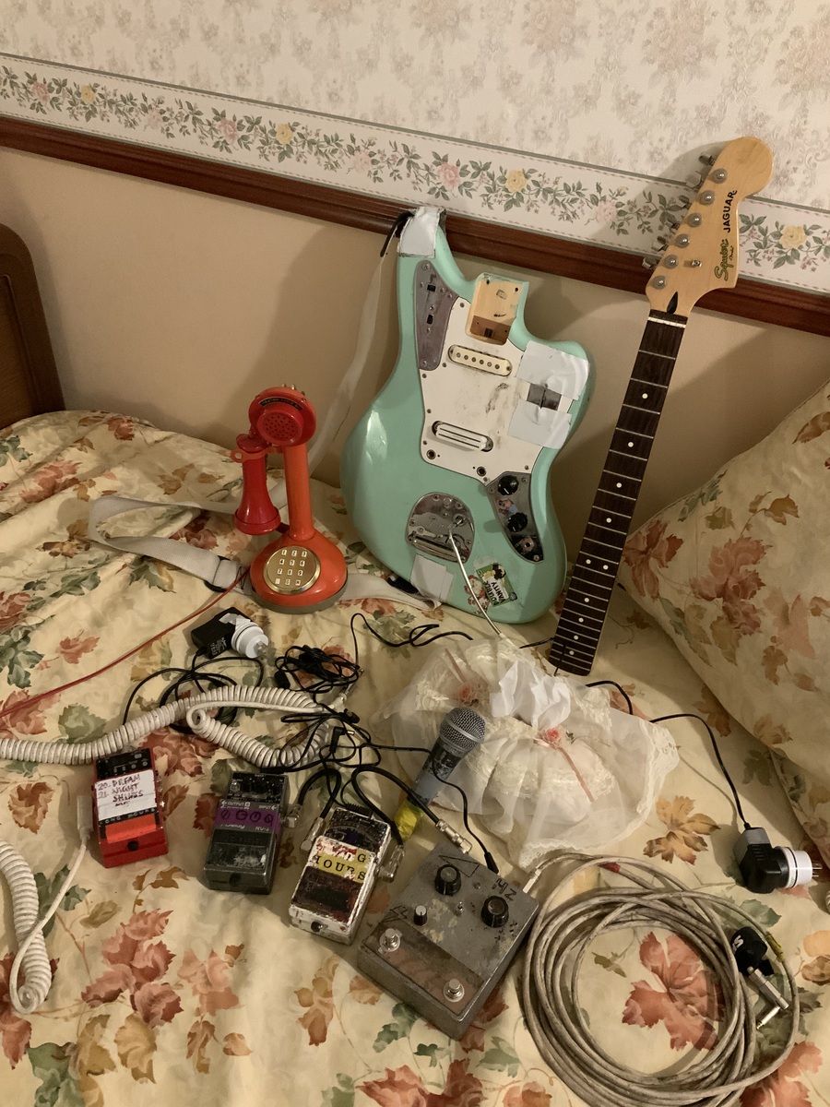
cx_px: 415
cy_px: 554
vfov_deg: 61.7
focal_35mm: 29
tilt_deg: -39.2
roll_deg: -3.2
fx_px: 927
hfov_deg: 48.2
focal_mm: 3
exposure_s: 1/25
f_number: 1.8
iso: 250
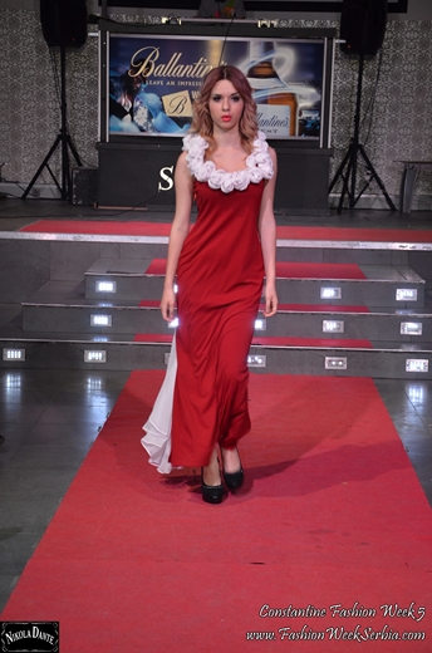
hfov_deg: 17.4
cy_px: 326
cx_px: 216
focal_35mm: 78
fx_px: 1411
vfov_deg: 26.1
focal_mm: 52
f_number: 5
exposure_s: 1/60
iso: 500
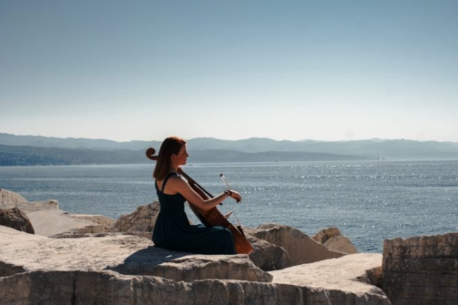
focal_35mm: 52
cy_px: 152
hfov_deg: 37.9
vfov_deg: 25.8
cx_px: 229
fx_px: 668
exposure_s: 1/1000
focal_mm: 35
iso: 160
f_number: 5.6
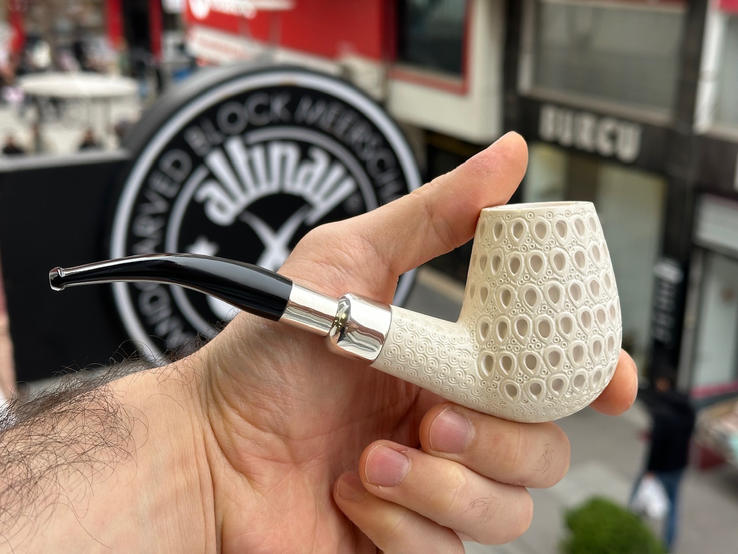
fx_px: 1023
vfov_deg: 30.3
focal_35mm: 48
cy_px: 277
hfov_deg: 39.7
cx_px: 369
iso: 64
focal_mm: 6.86
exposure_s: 1/236
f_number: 1.78
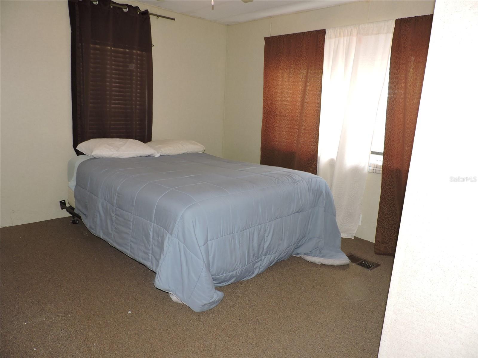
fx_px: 331
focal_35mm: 24
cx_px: 239
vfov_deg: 56.8
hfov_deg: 71.6
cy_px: 179
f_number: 3
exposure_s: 1/30
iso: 200
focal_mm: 4.3
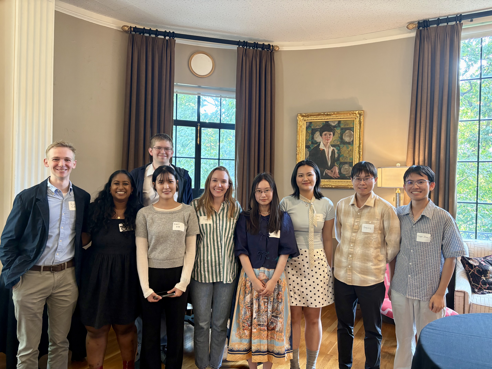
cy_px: 184
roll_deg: -0.5
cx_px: 246
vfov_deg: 53.1
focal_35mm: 26
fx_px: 370
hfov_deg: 67.3
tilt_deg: +0.5
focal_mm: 5.96
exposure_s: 1/60
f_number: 1.6
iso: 250
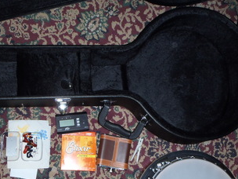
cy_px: 142
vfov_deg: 30.8
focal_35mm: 46
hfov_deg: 40.8
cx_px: 84
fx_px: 316
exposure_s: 1/30
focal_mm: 5
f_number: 3.5
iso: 100
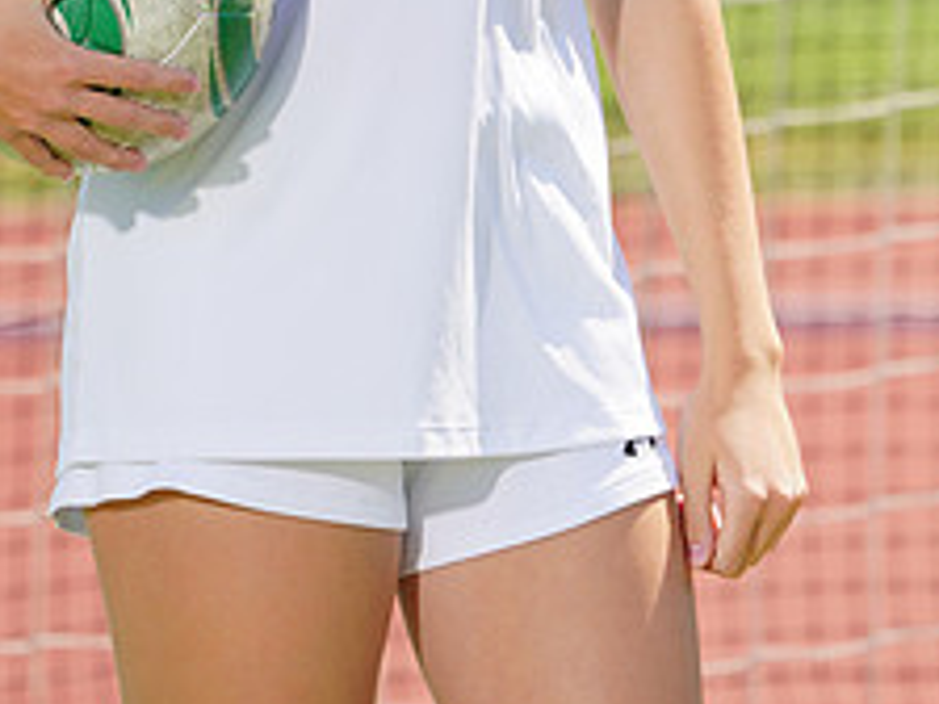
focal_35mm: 857
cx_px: 235
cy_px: -369
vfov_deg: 1.7
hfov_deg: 2.3
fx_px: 23247
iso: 200
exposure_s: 1/250
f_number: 11
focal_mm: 345
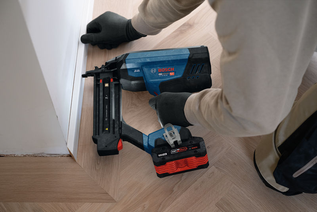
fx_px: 616
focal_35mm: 70
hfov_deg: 28.8
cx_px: 158
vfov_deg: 19.4
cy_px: 106
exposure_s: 1/50
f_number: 4.5
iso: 1250
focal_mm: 70
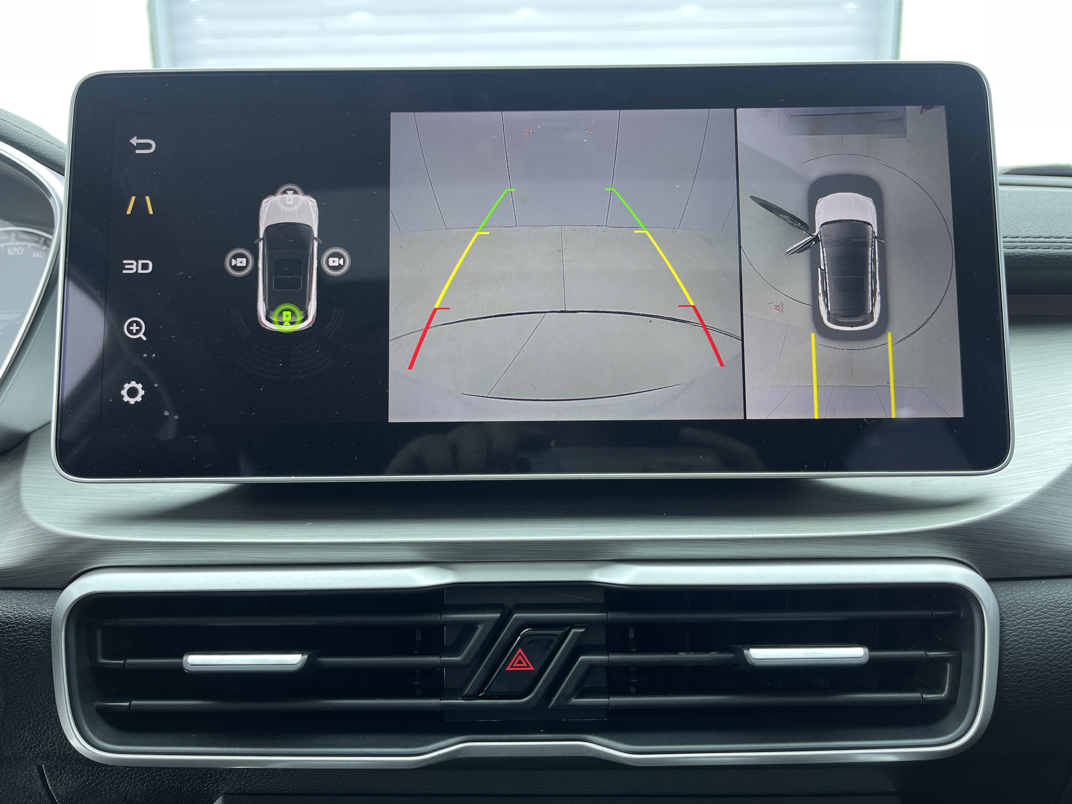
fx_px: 805
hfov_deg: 67.3
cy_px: 402
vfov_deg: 53.1
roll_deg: +1.5
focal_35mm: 26
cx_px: 536
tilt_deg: -12.5
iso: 125
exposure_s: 1/100
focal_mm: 5.1
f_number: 1.6
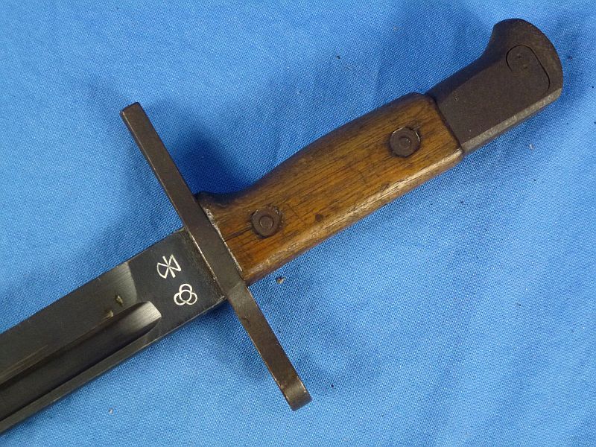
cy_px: 224
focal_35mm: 57
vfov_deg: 25.7
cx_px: 298
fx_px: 981
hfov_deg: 33.8
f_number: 4.4
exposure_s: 1/60
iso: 400
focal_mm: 10.1
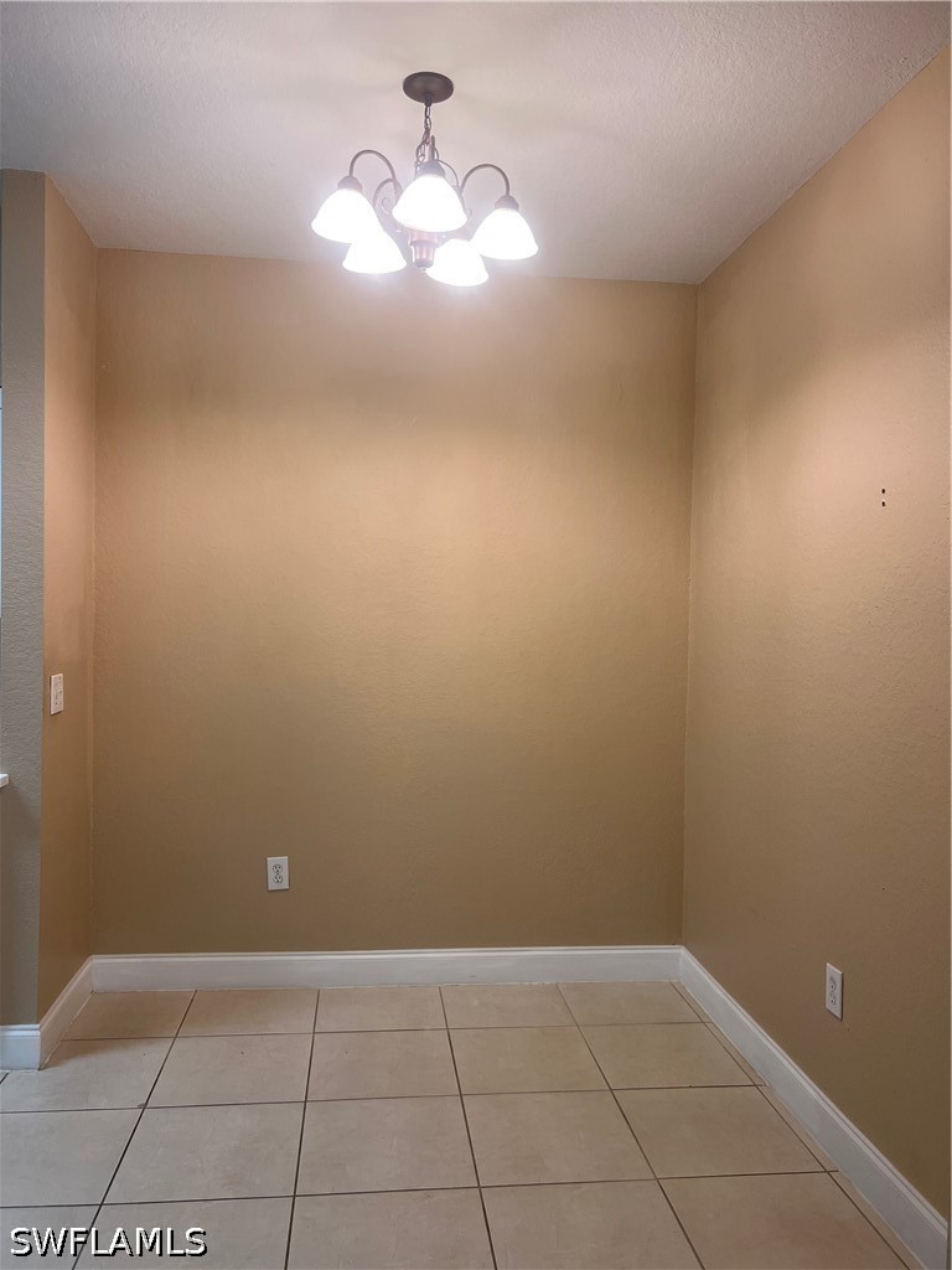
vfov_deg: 67.3
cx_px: 476
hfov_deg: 53.1
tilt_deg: -0.4
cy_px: 635
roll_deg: -0.9
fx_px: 953
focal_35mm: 26
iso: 125
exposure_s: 1/120
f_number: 1.5
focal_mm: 5.7
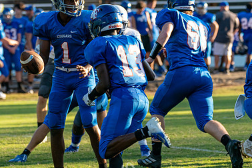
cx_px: 125
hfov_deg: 5.2
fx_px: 2800
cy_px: 64
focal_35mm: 400
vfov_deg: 3.4
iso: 800
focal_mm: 185
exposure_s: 1/1000
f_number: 5.6
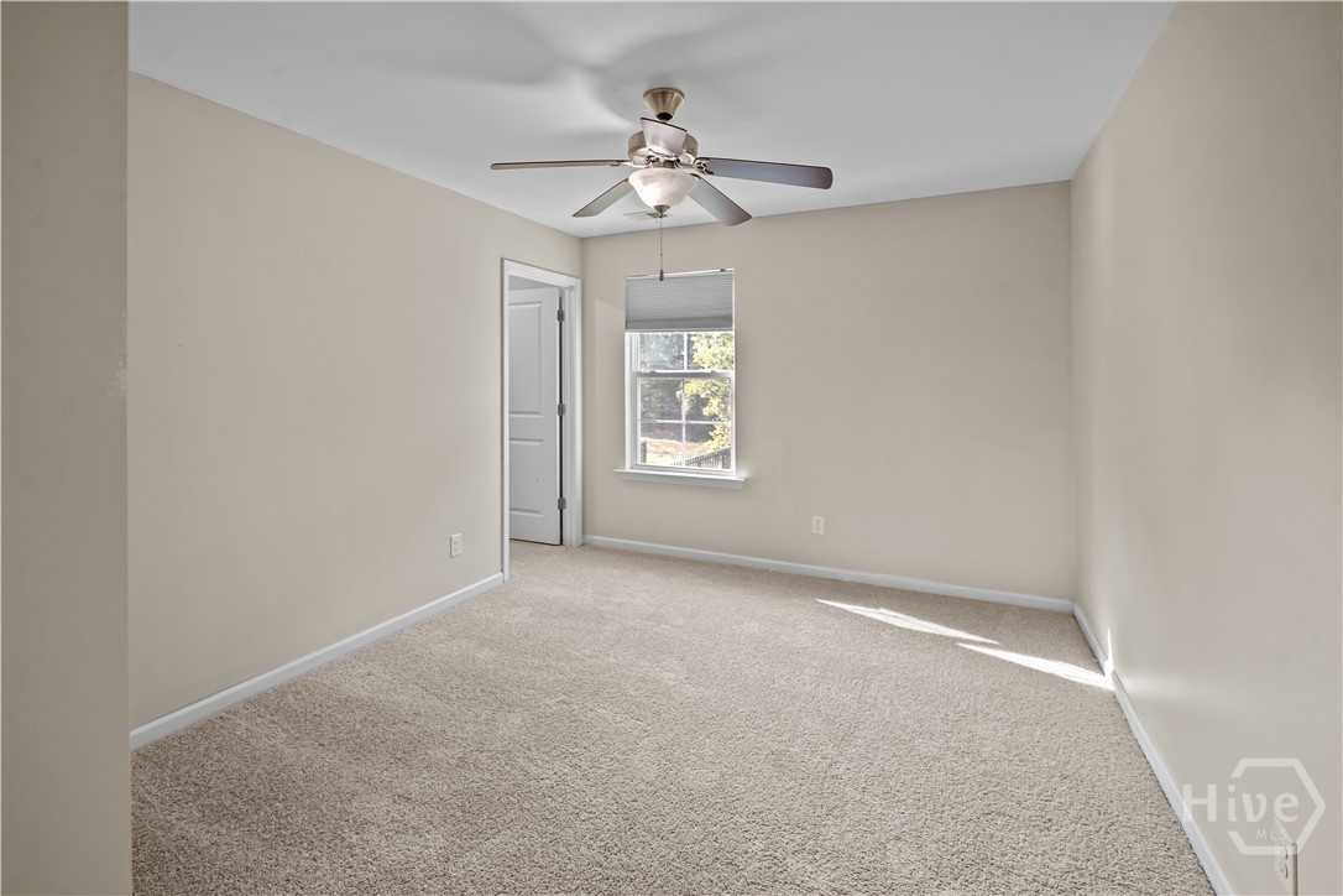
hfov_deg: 100.4
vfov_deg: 77.3
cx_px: 672
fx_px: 560
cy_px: 448
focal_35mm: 15
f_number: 8
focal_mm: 15
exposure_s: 1/30
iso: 4000
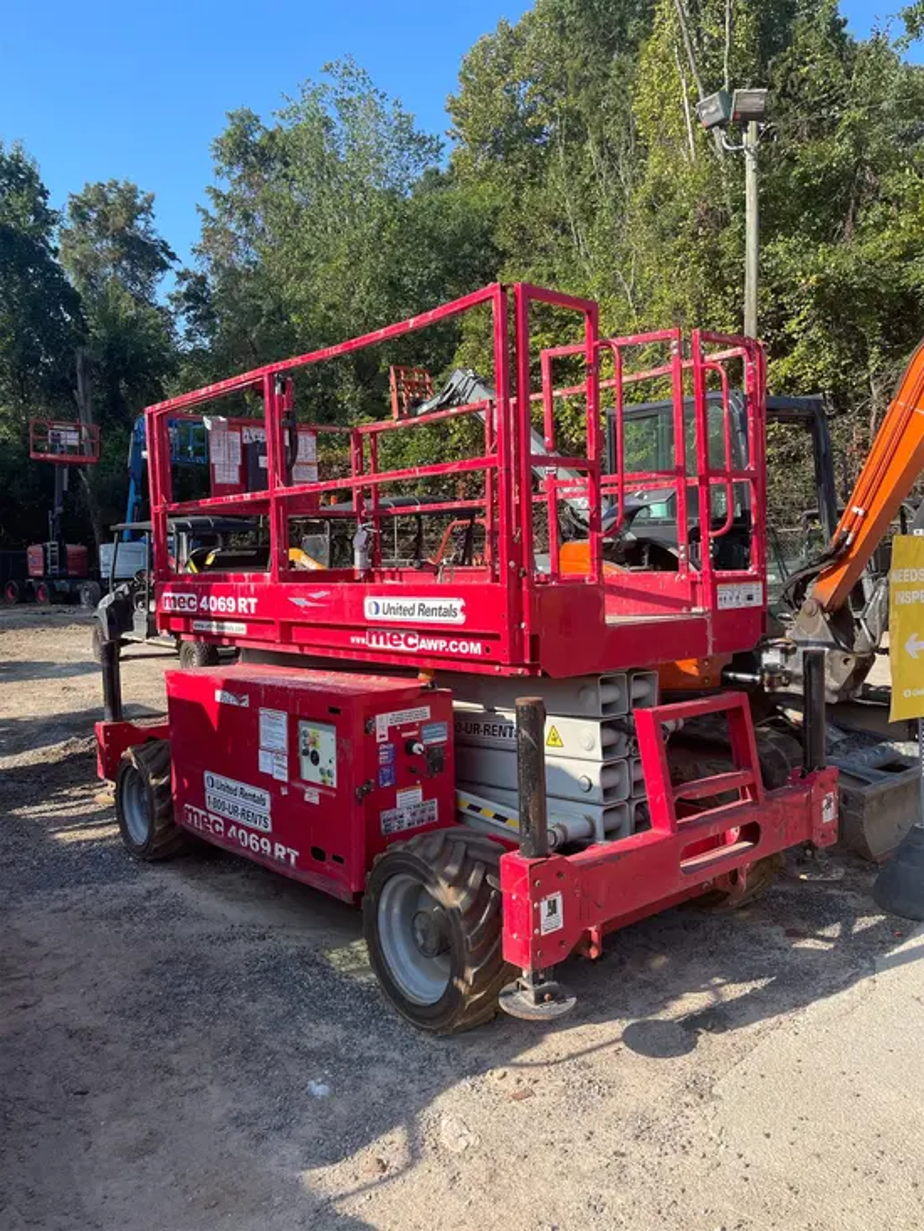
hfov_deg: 53.1
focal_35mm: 26
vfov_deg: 67.3
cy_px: 616
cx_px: 462
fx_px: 925
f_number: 1.6
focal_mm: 4.2
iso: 50
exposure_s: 1/1715
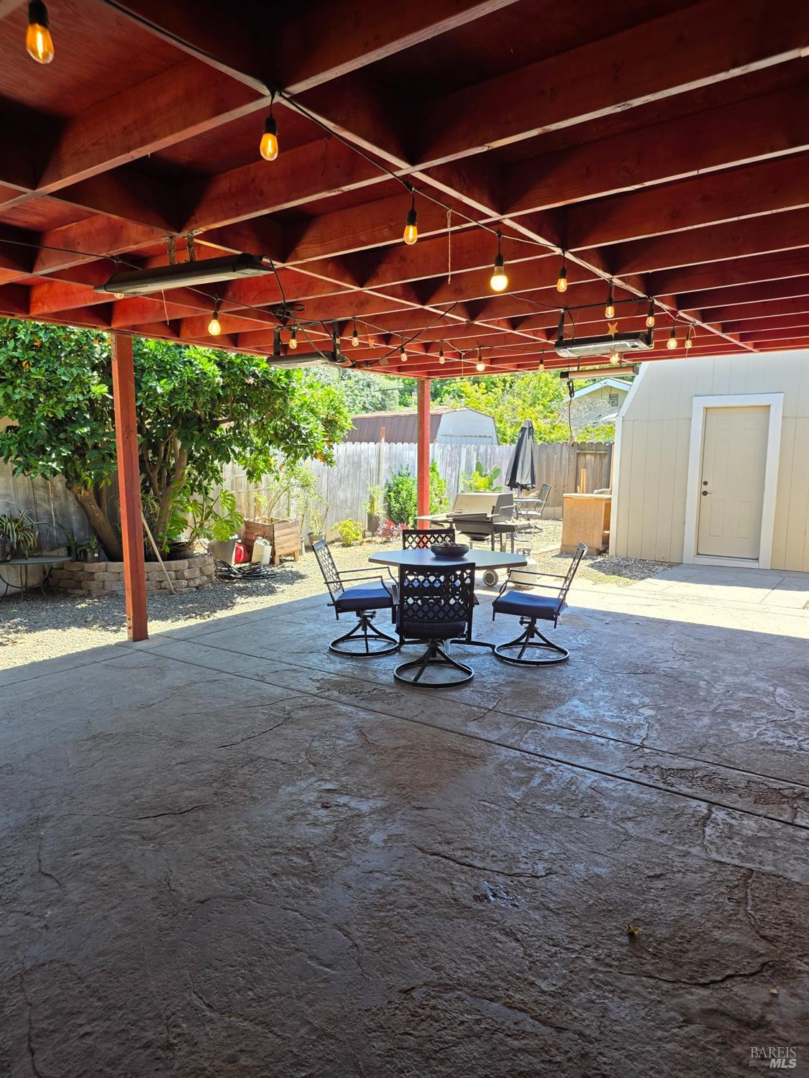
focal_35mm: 23
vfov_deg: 73.9
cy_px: 539
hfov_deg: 58.9
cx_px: 404
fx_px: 717
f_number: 1.7
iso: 20
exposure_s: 1/120
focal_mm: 6.25
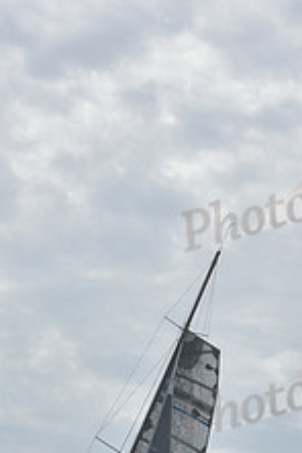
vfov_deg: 8.2
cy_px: 522
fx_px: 3120
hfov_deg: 5.5
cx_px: 77
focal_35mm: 248
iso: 200
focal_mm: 95
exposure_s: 1/1250
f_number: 8
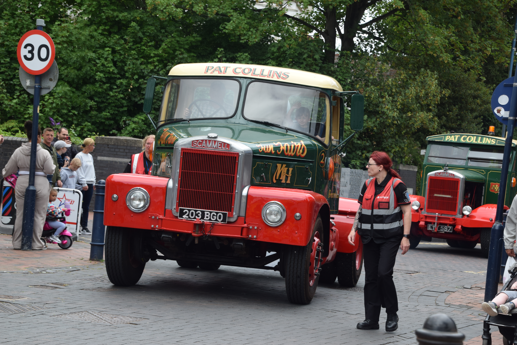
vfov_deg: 15.2
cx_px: 258
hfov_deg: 22.6
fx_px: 1292
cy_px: 172
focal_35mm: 90
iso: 360
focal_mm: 60
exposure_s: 1/250
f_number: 8
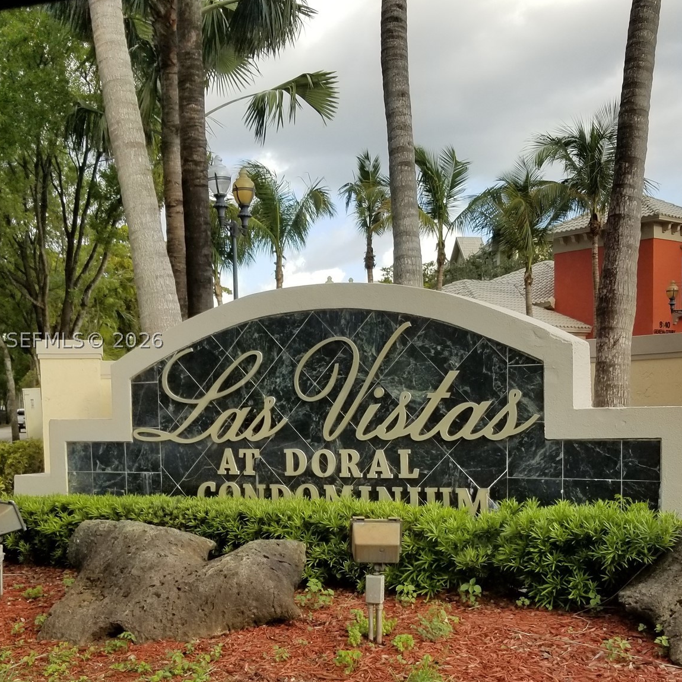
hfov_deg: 51.1
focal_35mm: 32
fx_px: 713
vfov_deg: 51.1
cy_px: 340
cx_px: 345
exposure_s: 1/337
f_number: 1.7
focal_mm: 4.25
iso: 50
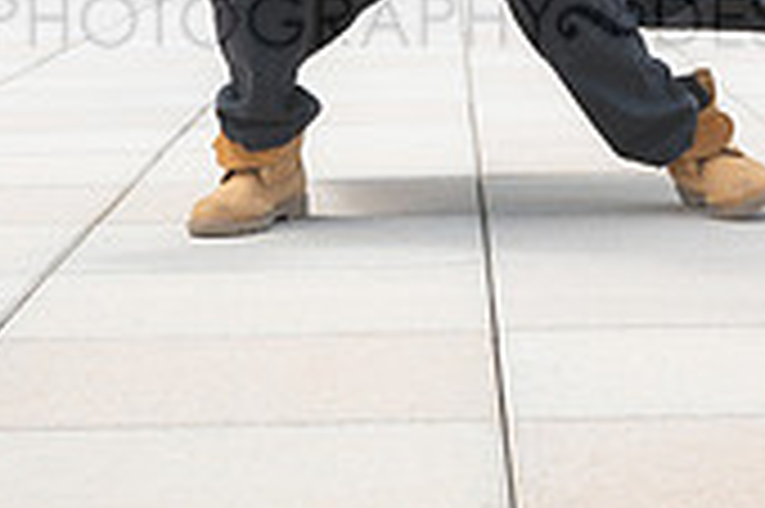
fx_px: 3121
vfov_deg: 9.0
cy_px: -288
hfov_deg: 14.0
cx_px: 454
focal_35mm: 147
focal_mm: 43
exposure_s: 1/200
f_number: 5
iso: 80
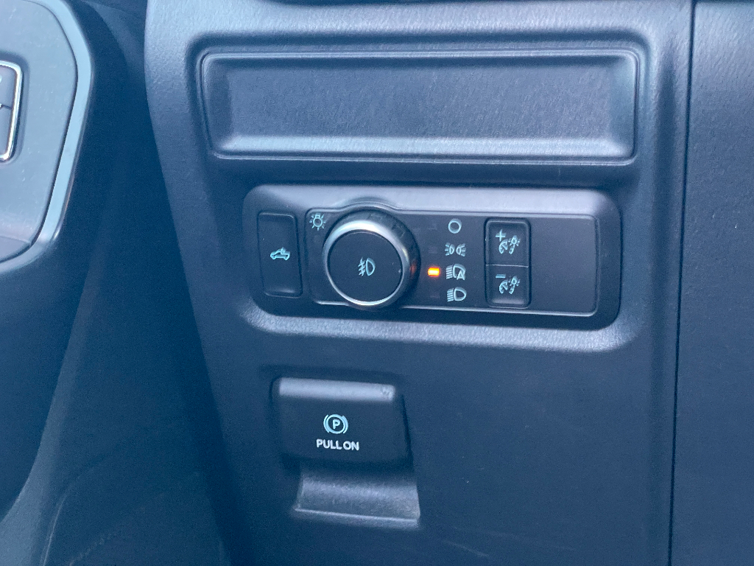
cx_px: 377
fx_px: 1133
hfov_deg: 36.8
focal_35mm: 52
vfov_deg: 28.0
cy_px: 283
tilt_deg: -8.8
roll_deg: +1.9
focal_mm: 6
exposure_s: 1/32
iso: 500
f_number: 2
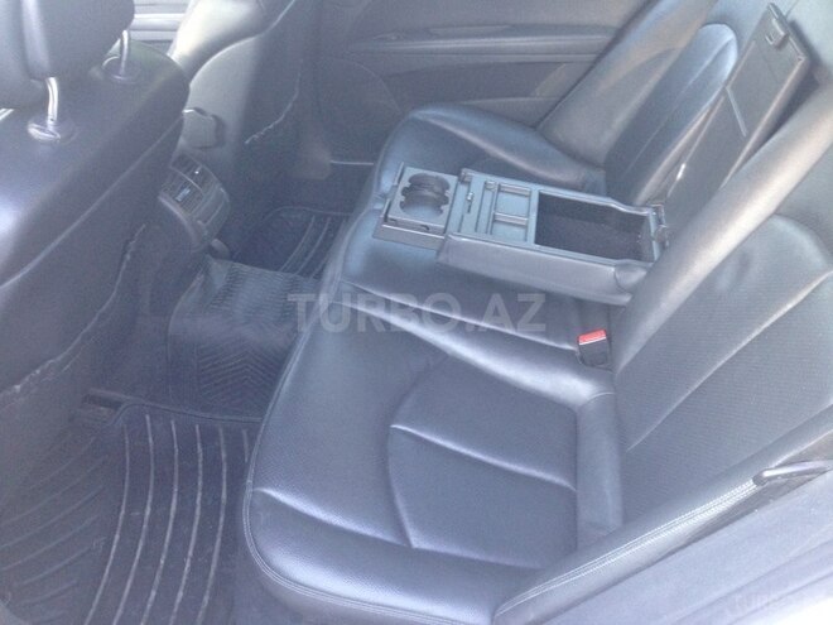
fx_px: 794
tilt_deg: -38.4
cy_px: 312
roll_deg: -3.4
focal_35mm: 33
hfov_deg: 55.4
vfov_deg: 42.9
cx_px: 416
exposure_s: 1/20
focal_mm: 4.12
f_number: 2.4
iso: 125
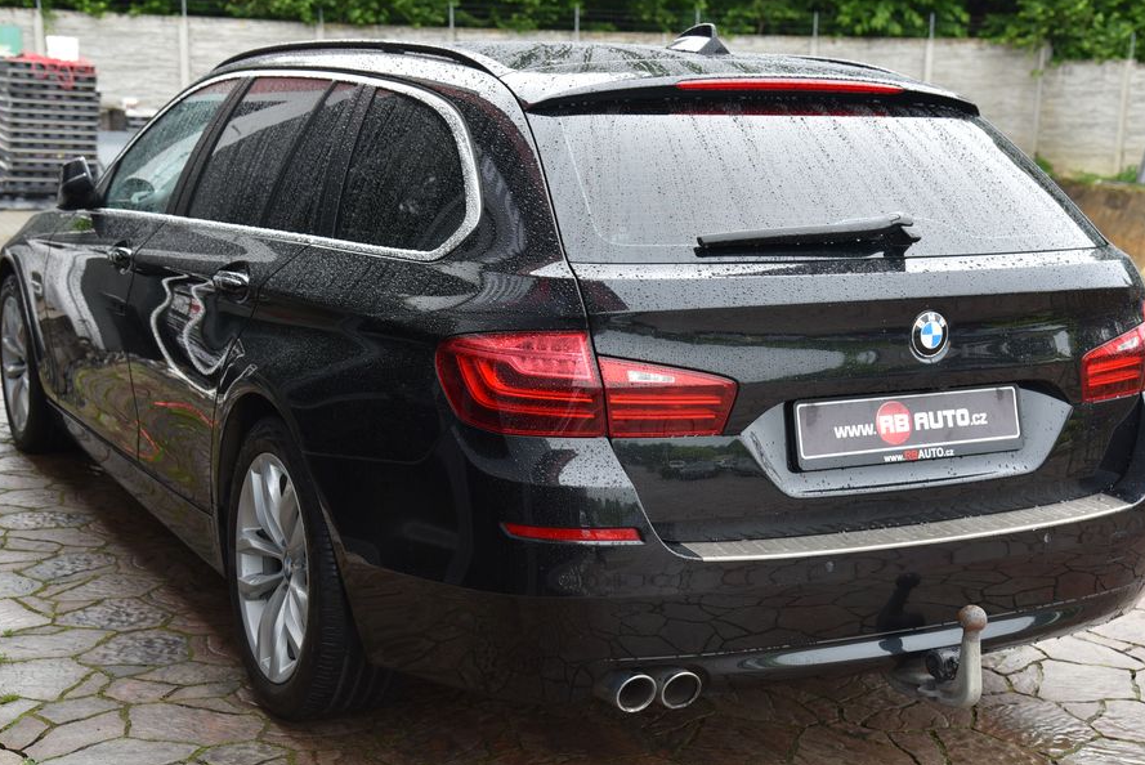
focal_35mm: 53
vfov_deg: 25.6
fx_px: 1687
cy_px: 407
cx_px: 580
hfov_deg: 37.5
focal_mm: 46
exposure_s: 1/80
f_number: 4.5
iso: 500
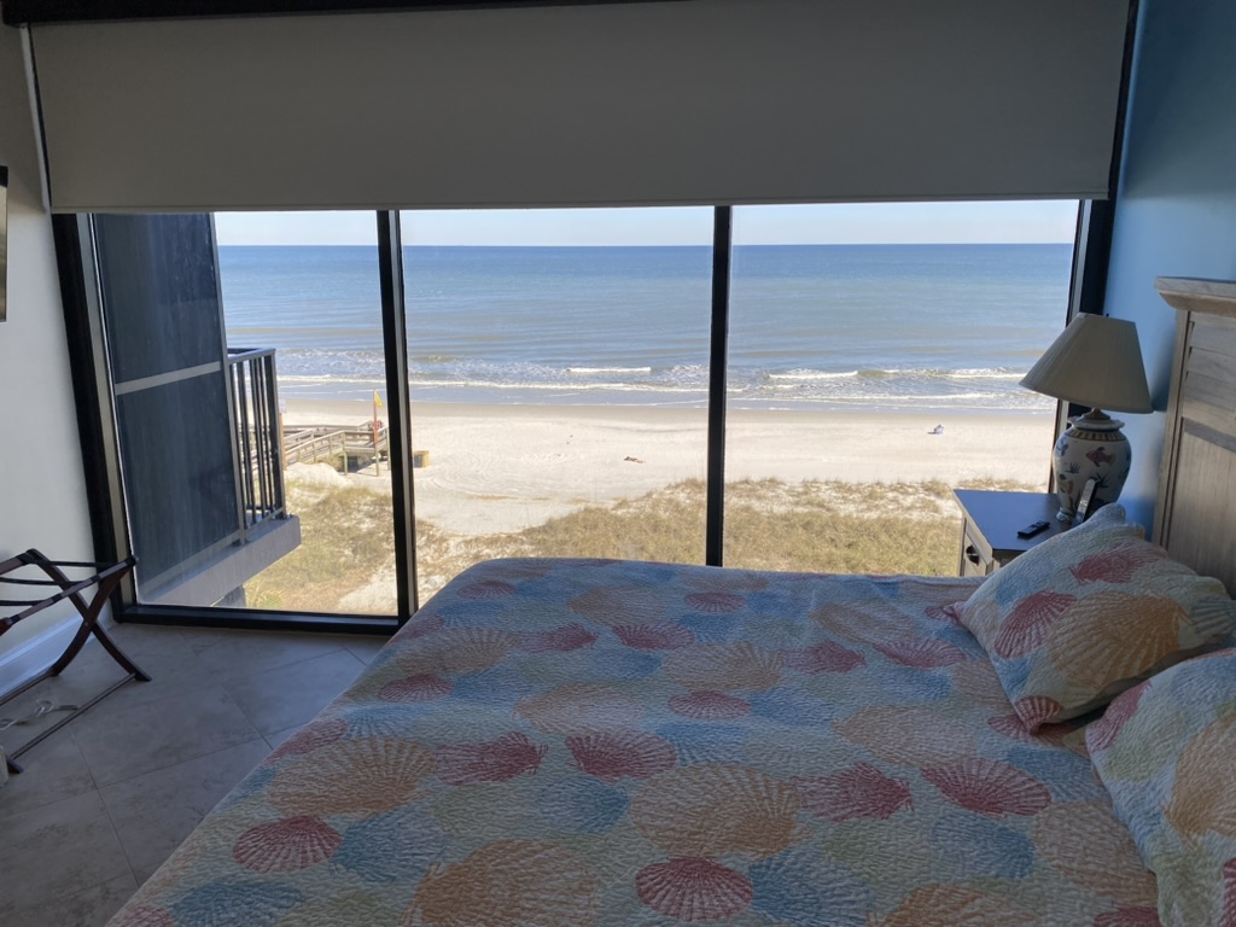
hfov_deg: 67.3
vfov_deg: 53.1
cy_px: 464
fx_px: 928
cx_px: 618
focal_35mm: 26
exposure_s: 1/591
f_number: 1.8
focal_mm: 4.25
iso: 32
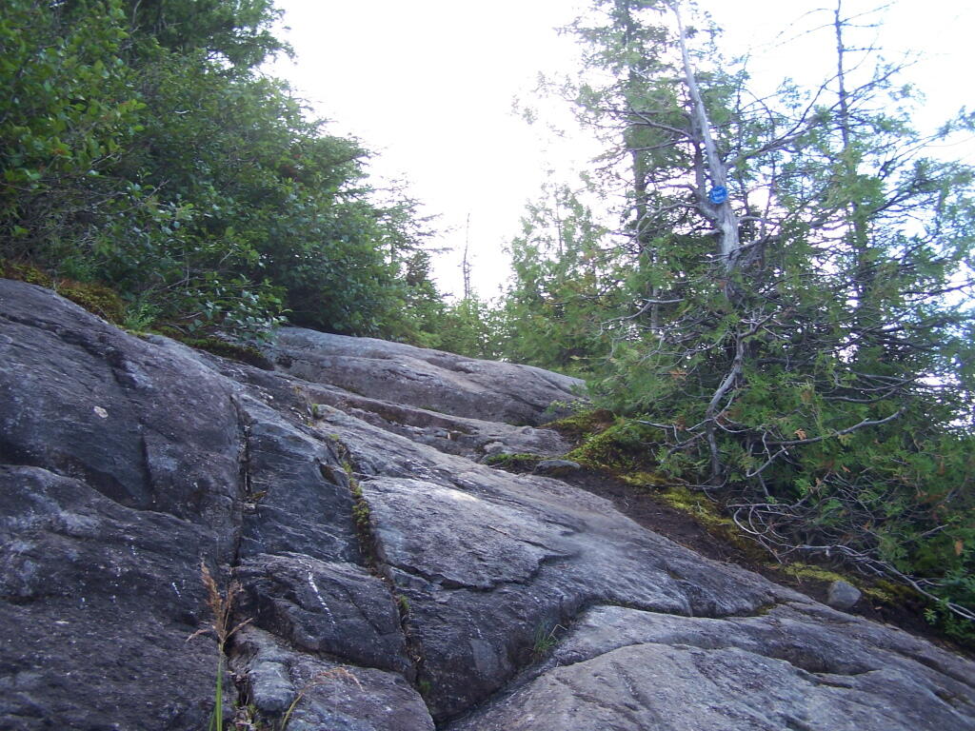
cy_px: 366
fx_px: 1070
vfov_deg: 37.7
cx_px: 488
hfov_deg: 49.0
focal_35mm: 38
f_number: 2.8
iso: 80
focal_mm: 6.3
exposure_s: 1/160
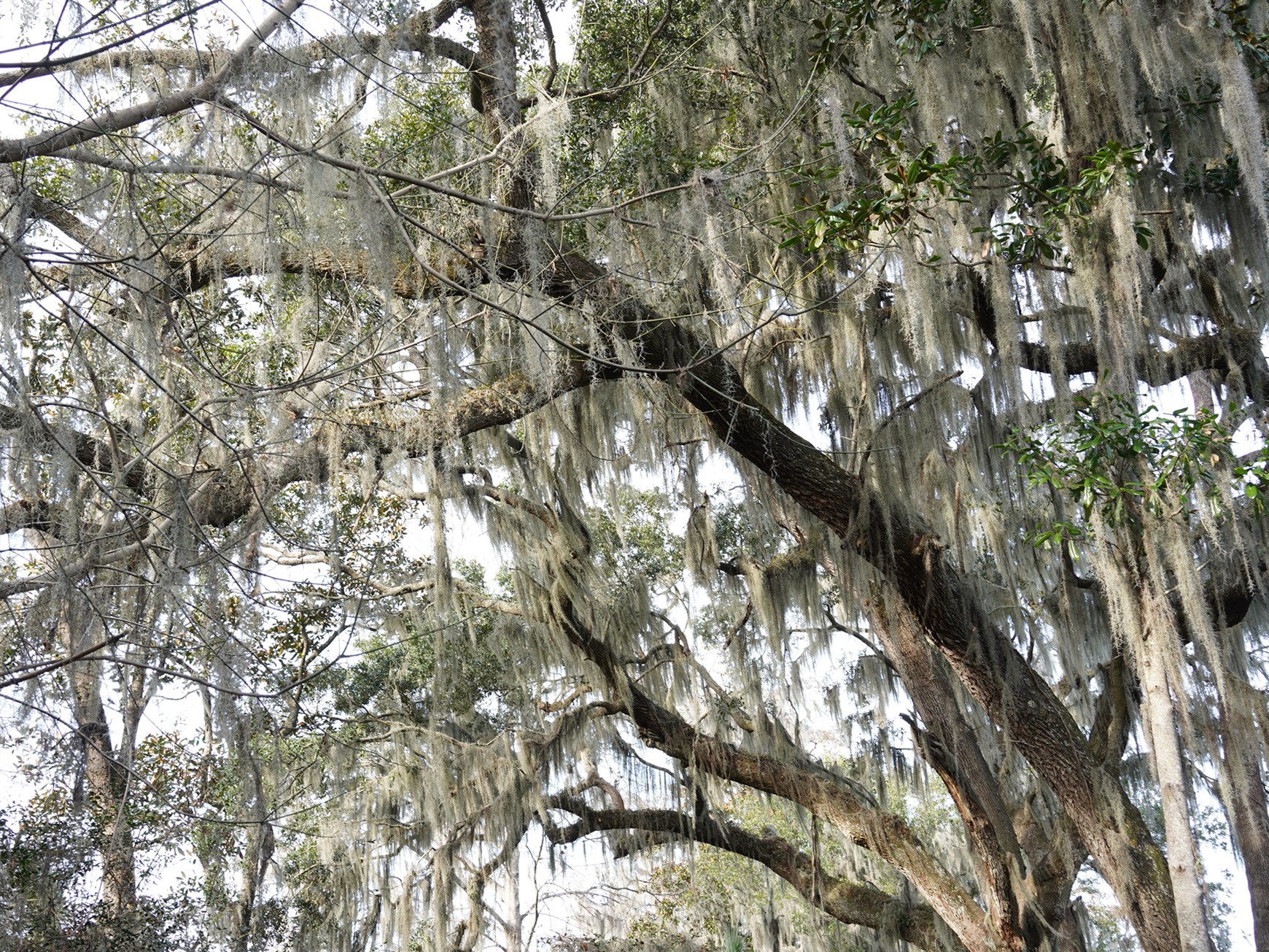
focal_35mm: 42
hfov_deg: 44.8
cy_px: 469
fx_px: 1540
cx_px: 584
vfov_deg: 34.3
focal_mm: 38
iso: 400
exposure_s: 1/100
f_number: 7.1
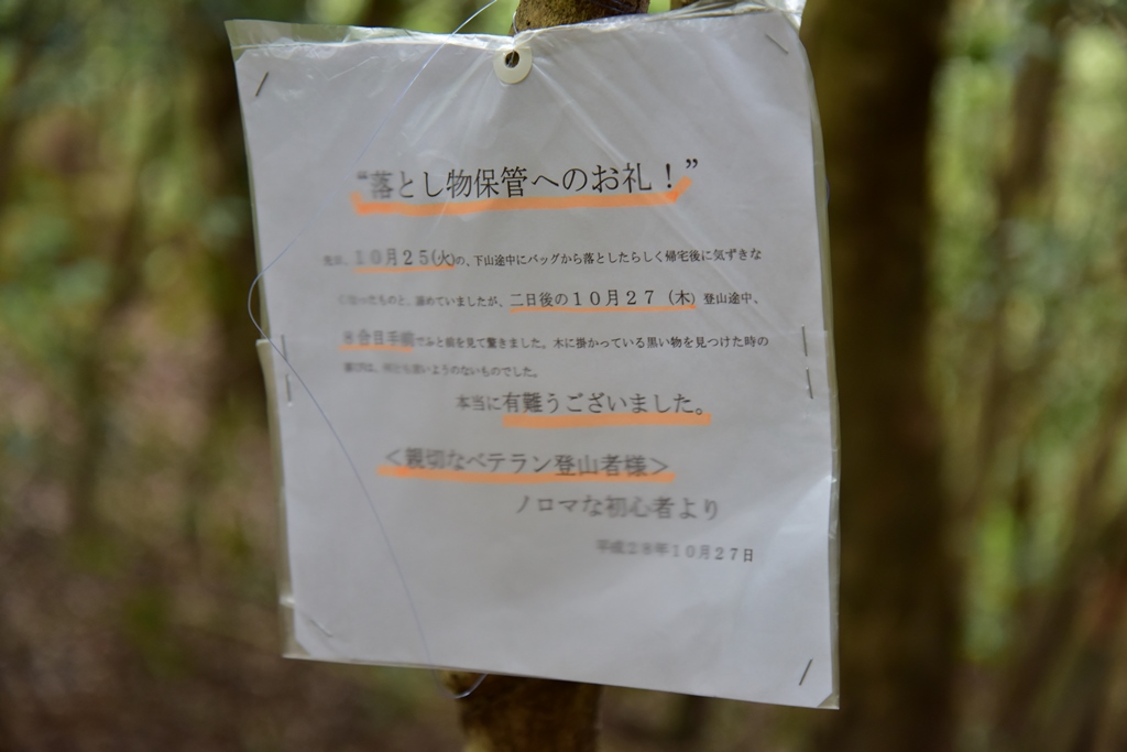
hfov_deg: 26.0
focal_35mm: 78
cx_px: 564
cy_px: 376
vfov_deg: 17.5
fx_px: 2442
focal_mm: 78
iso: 1000
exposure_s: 1/40
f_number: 4.5
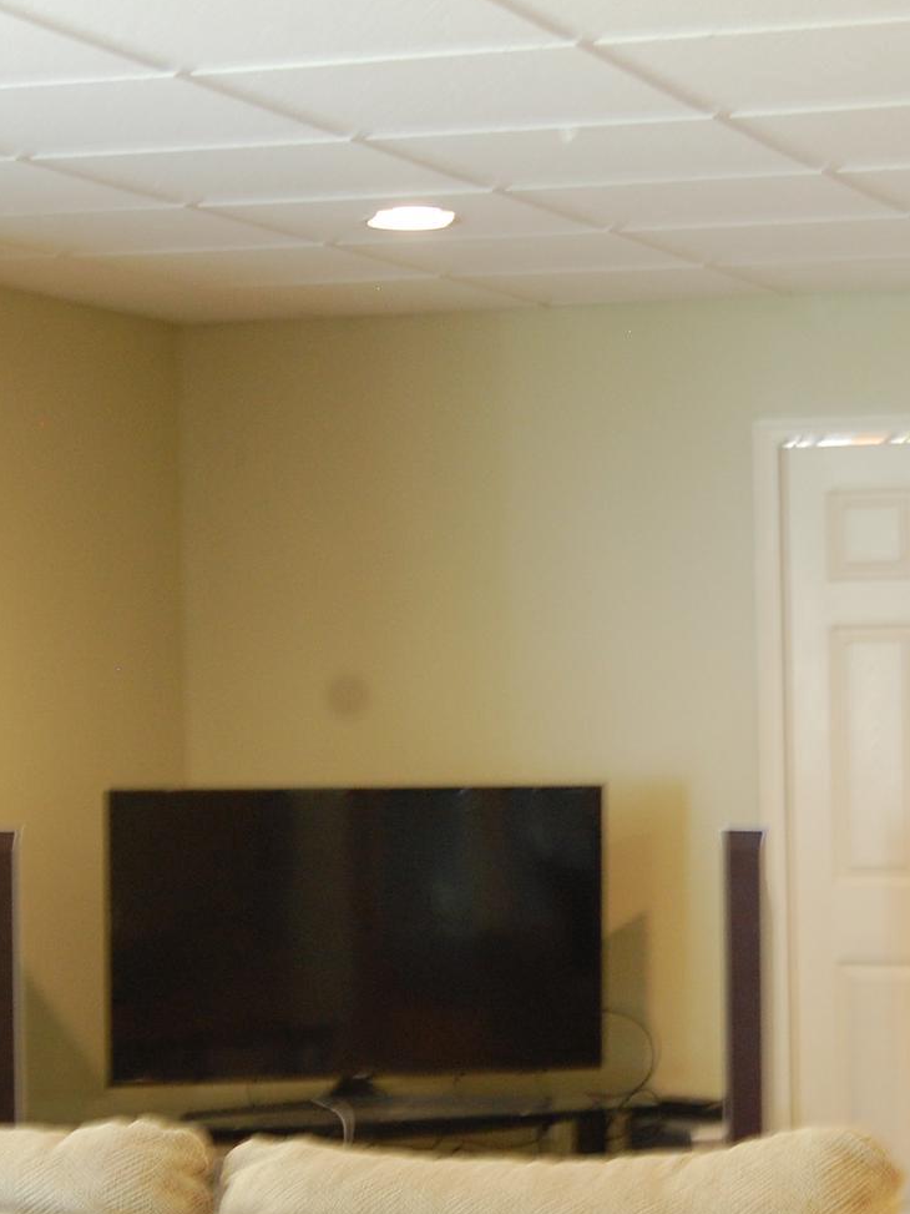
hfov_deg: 16.2
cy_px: 800
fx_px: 3189
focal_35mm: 91
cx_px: 632
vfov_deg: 21.5
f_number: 5.6
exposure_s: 1/10
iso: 800
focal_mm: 30
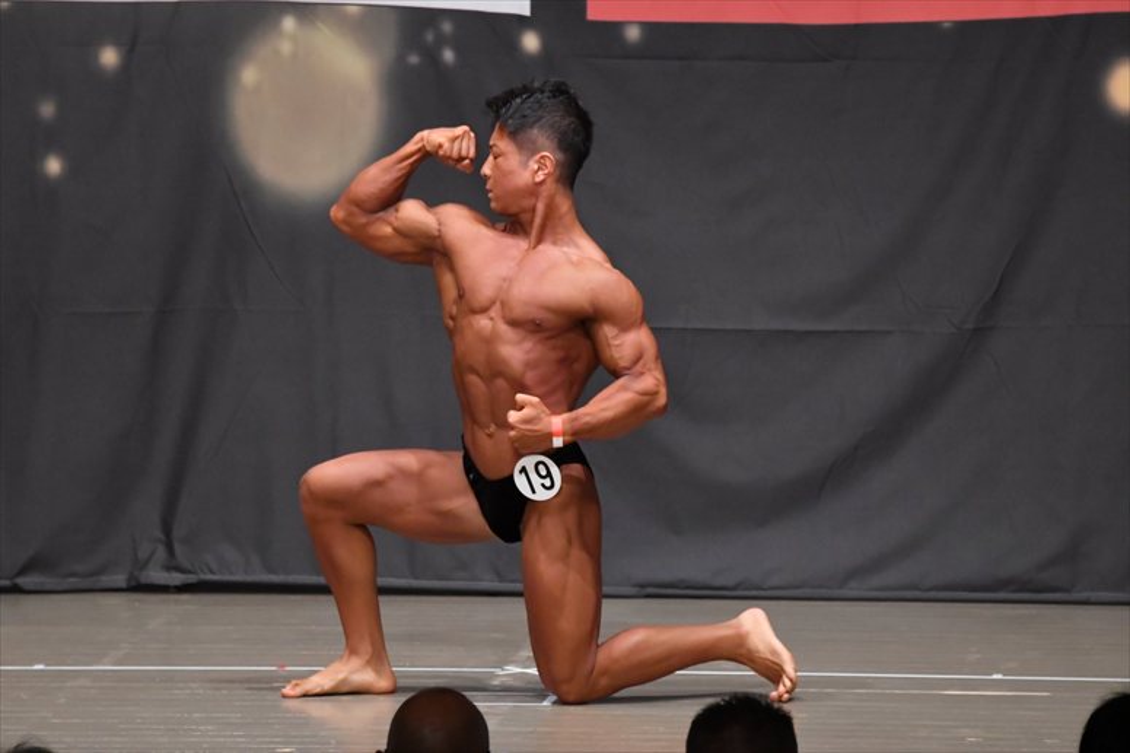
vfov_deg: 4.8
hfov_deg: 7.2
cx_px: 565
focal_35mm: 285
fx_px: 8942
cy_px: 376
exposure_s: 1/400
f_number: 5.6
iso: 6400
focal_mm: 190
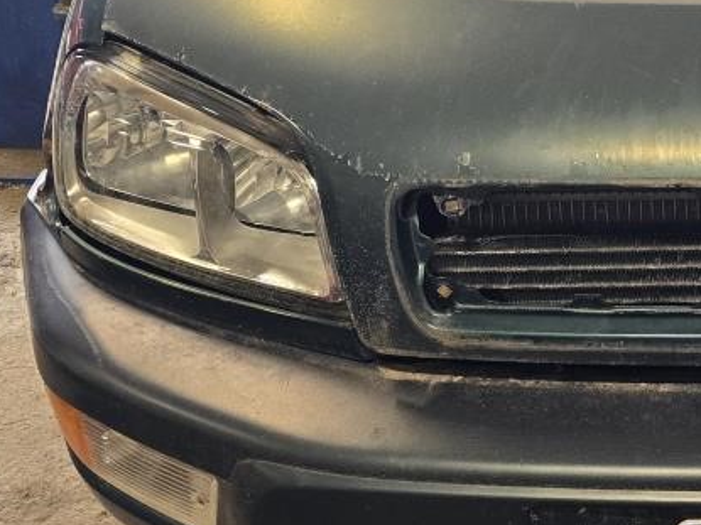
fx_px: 1437
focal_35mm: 71
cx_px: 791
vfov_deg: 20.3
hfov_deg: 25.2
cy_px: 57
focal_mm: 6.3
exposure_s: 1/120
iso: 250
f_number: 1.7
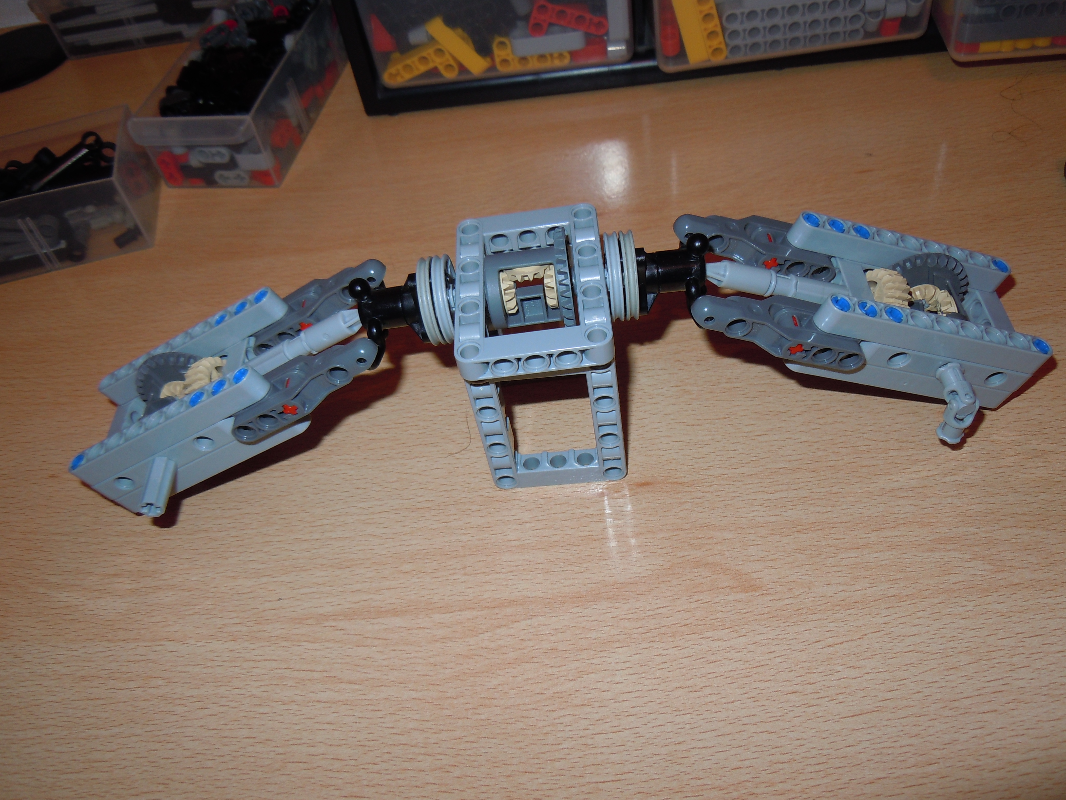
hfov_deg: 60.0
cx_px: 533
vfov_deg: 46.8
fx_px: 924
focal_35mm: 30
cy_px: 400
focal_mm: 5.4
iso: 100
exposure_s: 1/30
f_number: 3.5
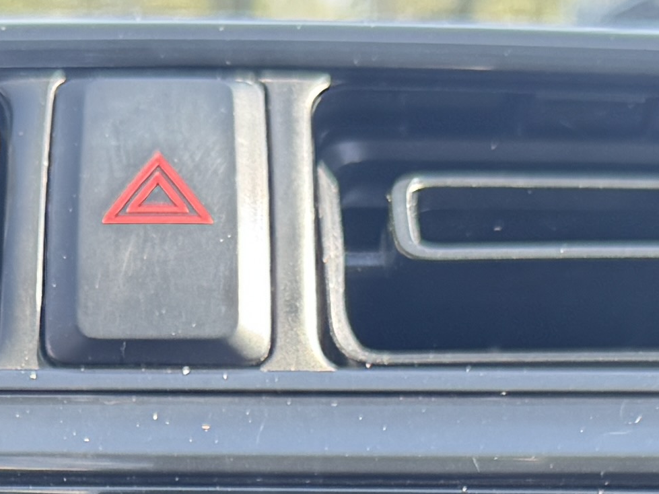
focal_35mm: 140
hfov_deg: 14.1
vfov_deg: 9.7
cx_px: 195
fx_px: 2665
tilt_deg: -19.6
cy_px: 1065
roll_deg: +1.0
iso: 80
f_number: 1.78
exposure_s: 1/112
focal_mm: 6.76
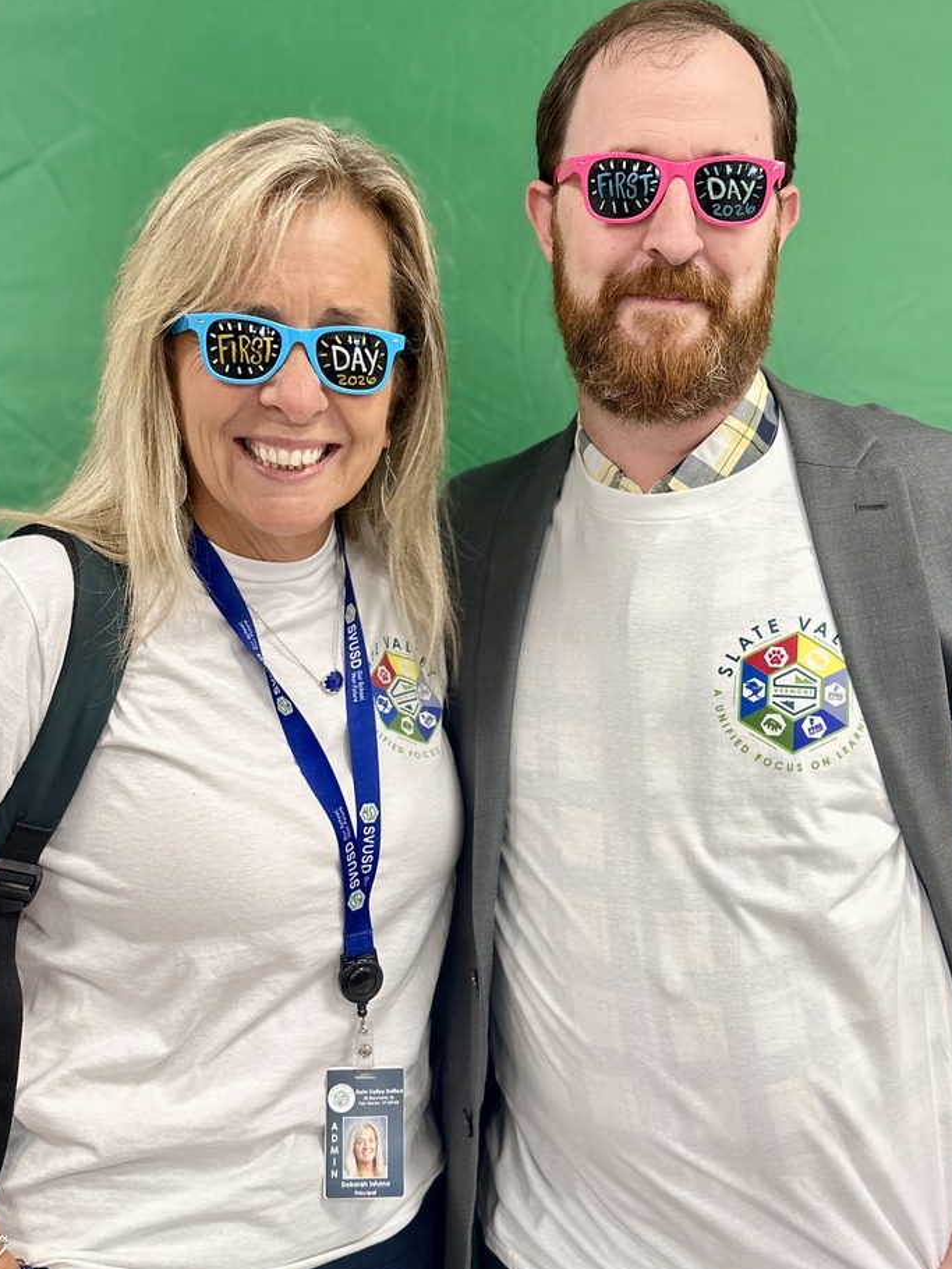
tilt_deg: -9.5
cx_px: 496
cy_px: 576
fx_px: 990
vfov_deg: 65.2
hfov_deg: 51.4
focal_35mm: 27
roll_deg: -1.5
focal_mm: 6.86
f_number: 1.78
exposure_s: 1/120
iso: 200
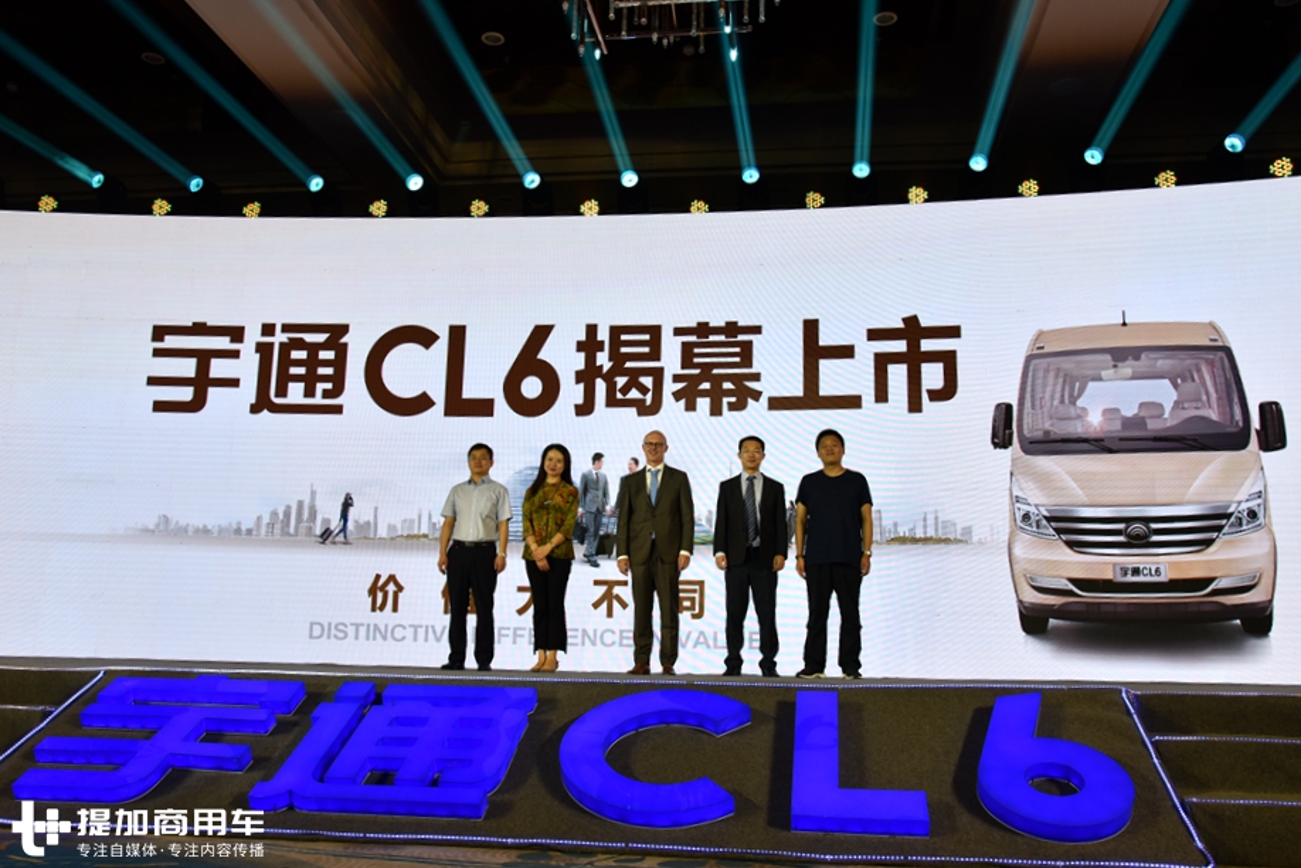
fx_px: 1048
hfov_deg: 63.7
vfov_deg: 45.0
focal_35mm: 29
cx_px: 663
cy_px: 445
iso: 400
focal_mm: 28
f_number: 6.3
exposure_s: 1/160
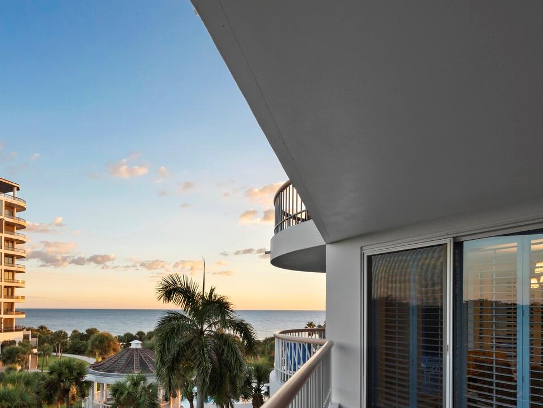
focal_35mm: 23
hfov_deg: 71.4
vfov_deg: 55.3
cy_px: 318
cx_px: 175
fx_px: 361
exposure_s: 1/30
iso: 400
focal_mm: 7
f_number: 7.1
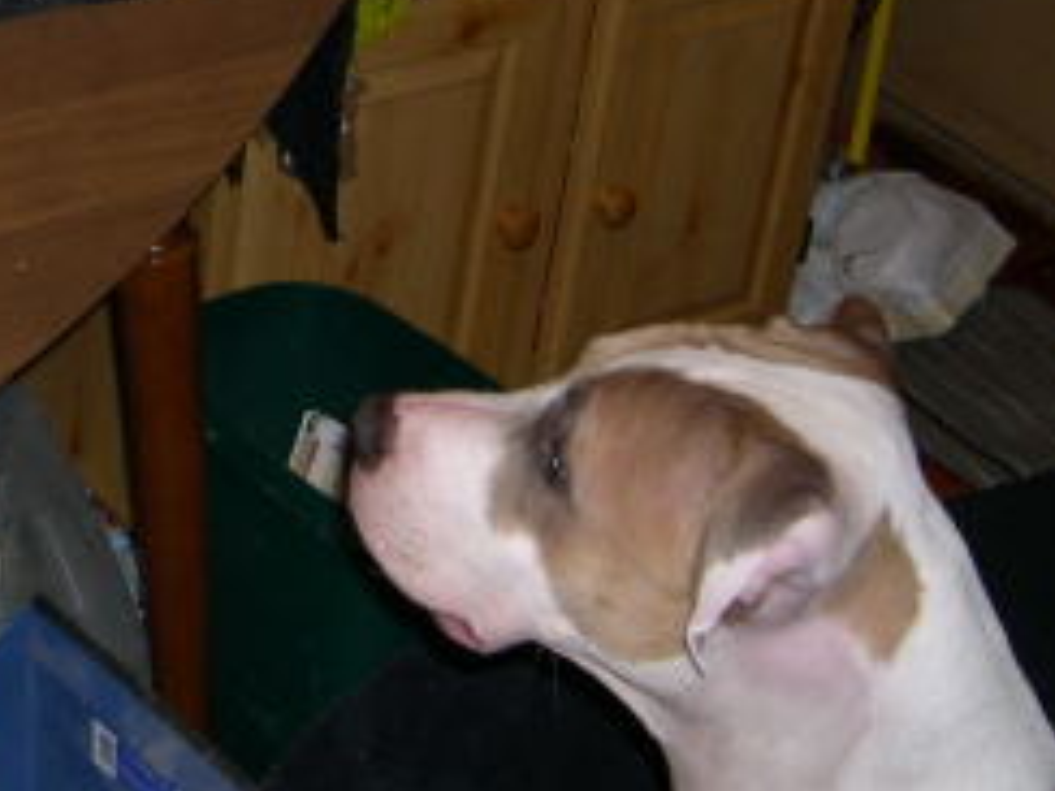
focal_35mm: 83
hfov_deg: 22.4
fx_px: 2530
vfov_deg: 17.6
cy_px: 143
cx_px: -80
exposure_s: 1/60
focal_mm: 8
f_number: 2.8
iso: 100
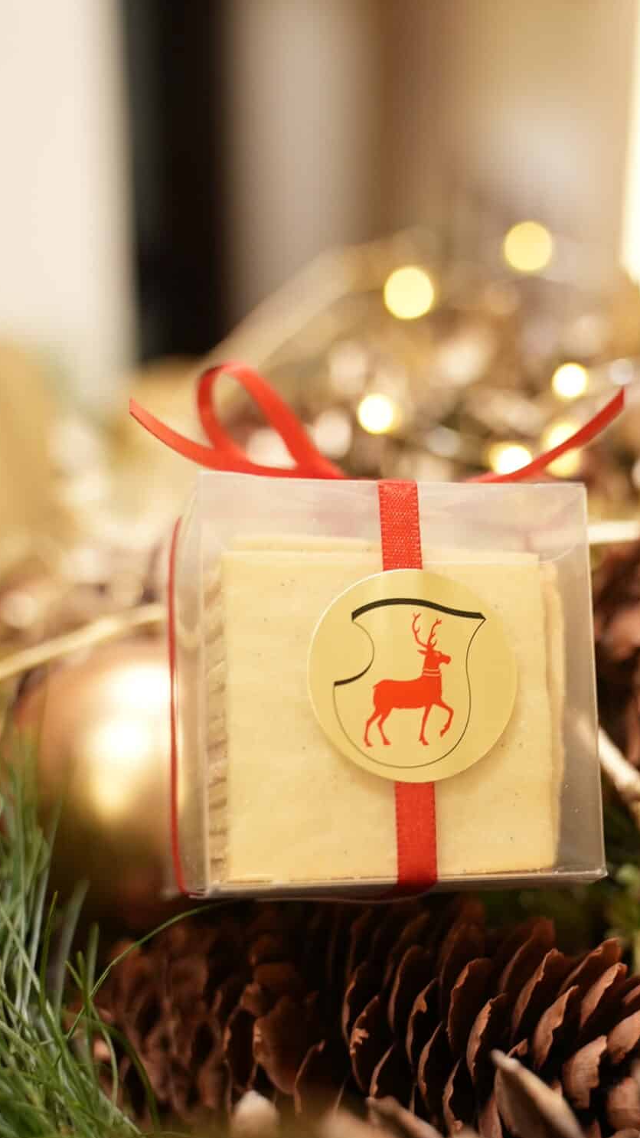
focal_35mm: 52
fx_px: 1569
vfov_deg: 39.6
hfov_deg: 22.8
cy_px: 721
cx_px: 488
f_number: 2.8
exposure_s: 1/40
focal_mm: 36
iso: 640
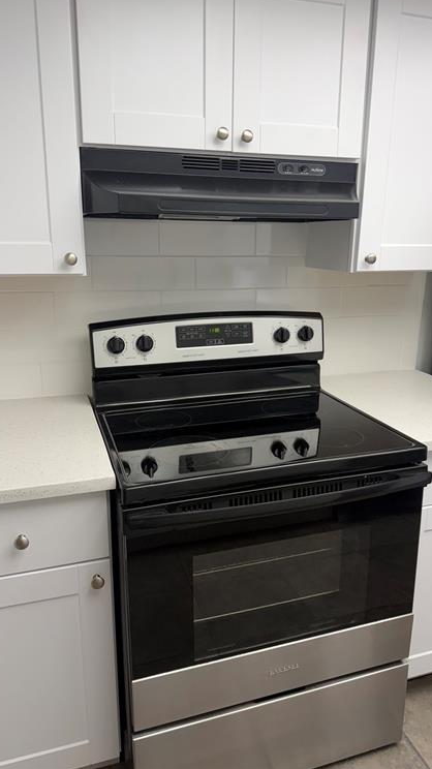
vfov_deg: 69.9
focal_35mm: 27
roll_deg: -1.1
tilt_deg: -14.7
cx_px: 223
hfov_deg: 42.9
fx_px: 550
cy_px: 374
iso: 160
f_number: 1.78
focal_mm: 6.76
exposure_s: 1/120
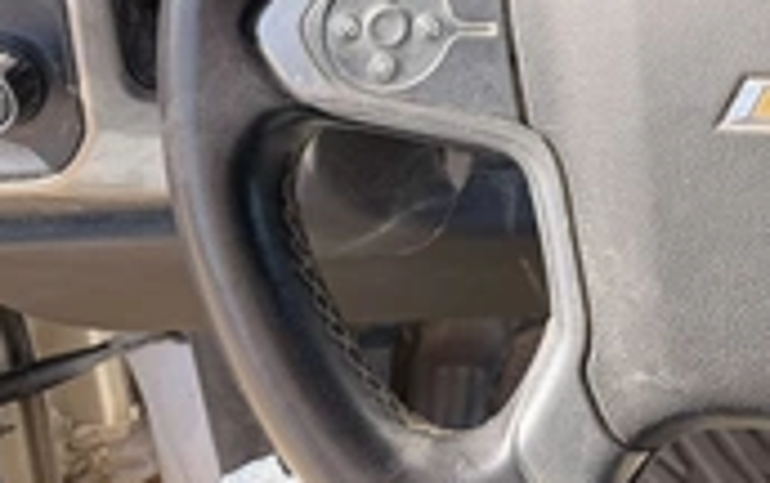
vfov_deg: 19.9
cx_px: 860
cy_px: -179
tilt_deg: -22.2
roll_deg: +0.1
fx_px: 1240
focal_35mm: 59
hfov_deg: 30.6
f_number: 1.78
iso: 80
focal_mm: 6.76
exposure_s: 1/780
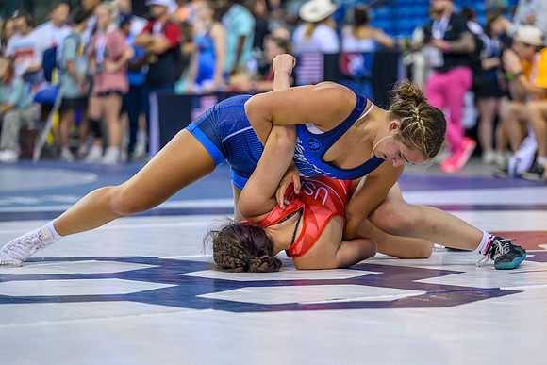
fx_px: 2190
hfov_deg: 14.2
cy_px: 210
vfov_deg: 9.5
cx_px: 294
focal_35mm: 144
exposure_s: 1/800
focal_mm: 125
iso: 2500
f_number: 2.8
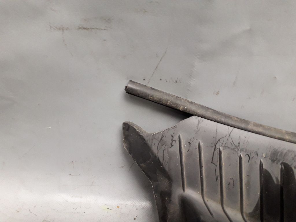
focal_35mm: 27
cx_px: 148
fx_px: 231
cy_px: 111
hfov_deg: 65.3
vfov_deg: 51.4
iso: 200
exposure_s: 1/25
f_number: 1.9
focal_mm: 3.6
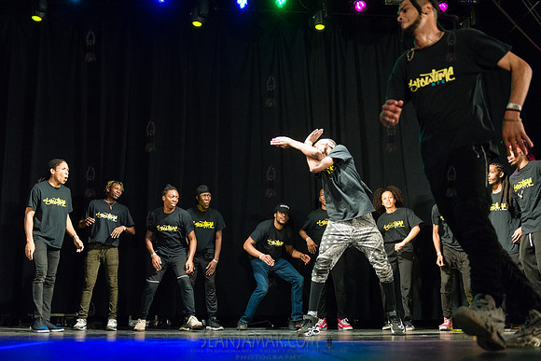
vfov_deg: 33.0
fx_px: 610
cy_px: 180
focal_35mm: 41
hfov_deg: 47.8
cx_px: 270
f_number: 2.8
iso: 4000
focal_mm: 38
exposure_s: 1/1000
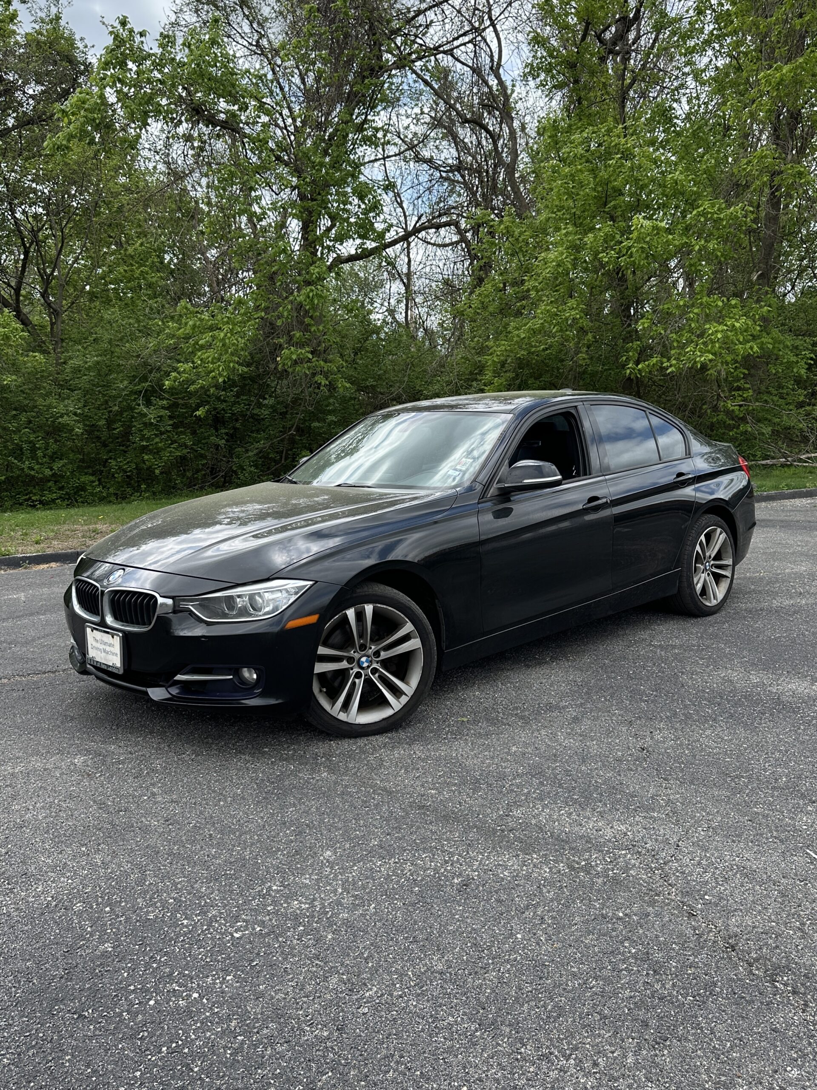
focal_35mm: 24
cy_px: 545
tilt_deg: -7.2
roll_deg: -0.6
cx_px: 408
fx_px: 755
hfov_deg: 56.8
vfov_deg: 71.6
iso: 80
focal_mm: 6.86
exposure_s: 1/1692
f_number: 1.78
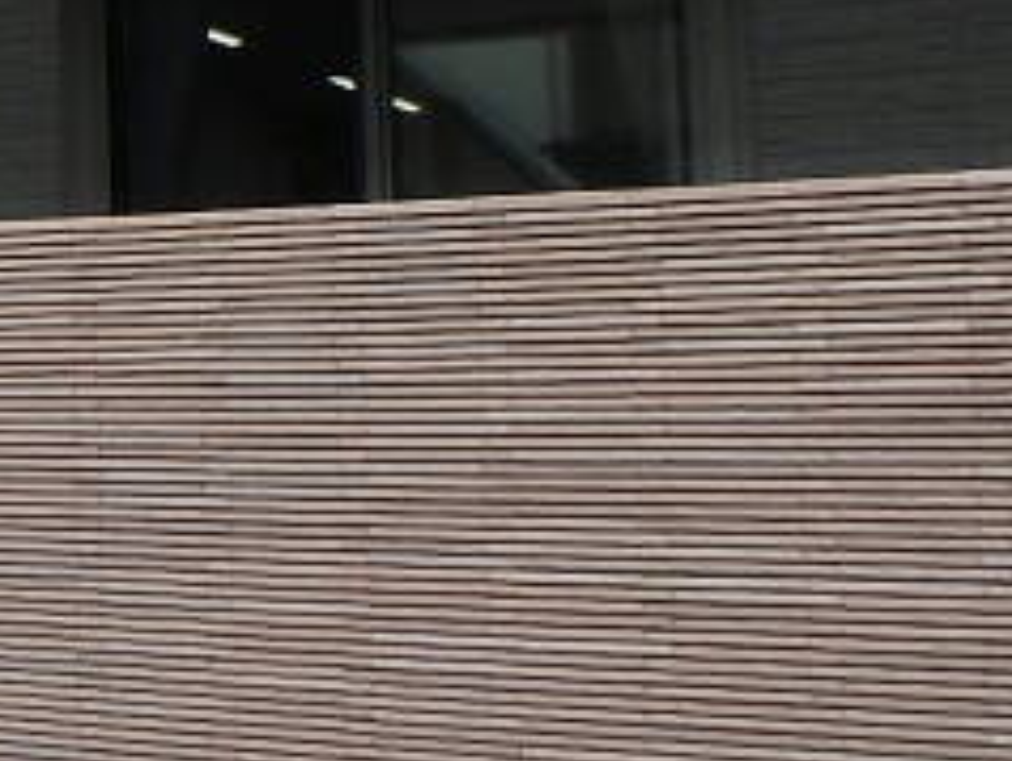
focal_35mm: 84
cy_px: 247
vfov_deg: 17.6
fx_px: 2458
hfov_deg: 19.5
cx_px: -600
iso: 125
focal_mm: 3.7
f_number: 3.5
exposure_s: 1/800
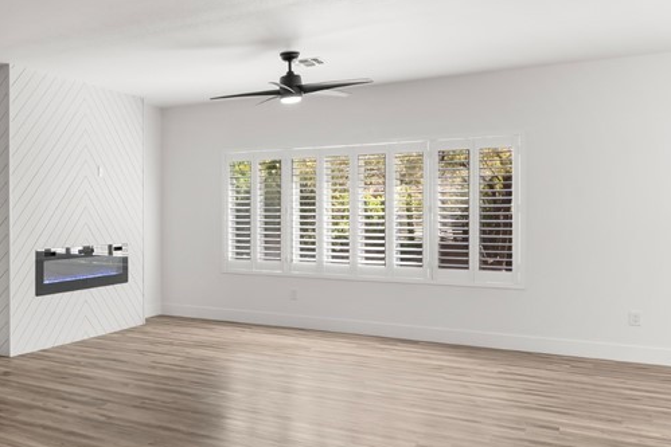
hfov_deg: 44.9
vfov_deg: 36.0
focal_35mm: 37
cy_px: 221
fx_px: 690
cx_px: 17
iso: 400
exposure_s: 1/13
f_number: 8
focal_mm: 17
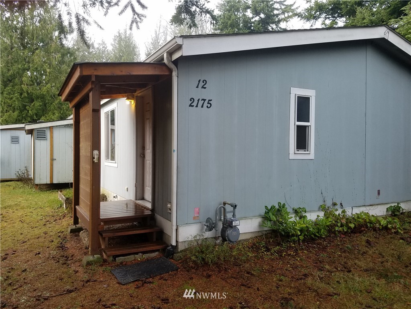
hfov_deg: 67.3
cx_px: 206
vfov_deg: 53.1
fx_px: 309
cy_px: 154
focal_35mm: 26
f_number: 1.7
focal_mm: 4.2
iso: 50
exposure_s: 1/152
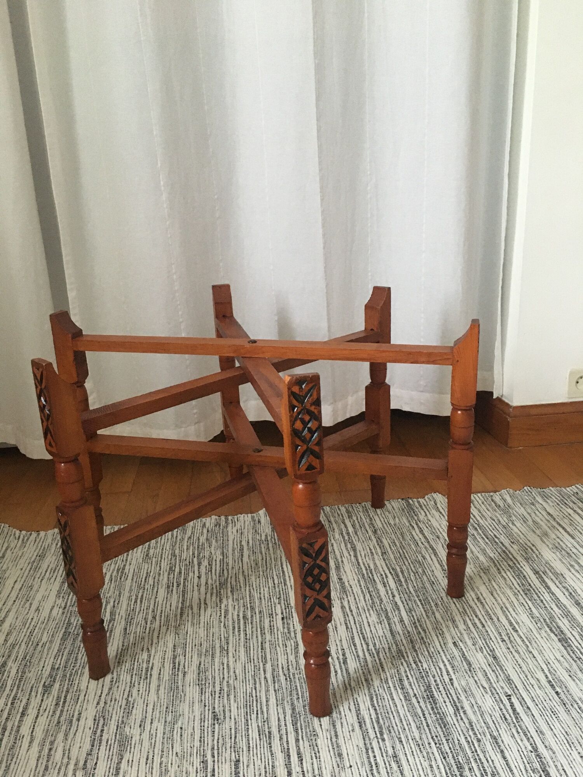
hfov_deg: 48.2
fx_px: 651
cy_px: 388
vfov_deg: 61.7
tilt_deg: -17.5
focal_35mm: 29
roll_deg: +2.7
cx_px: 292
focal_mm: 4.15
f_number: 2.2
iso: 250
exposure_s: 1/17
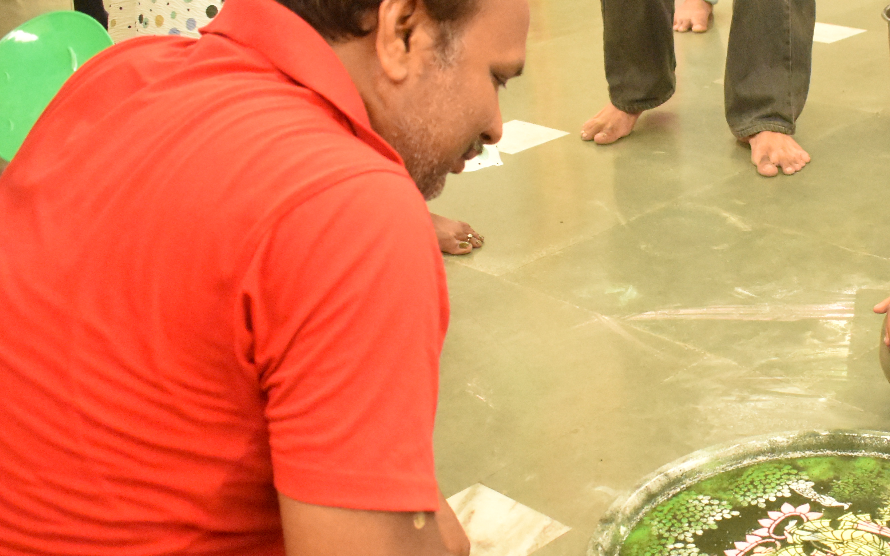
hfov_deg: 31.9
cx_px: 745
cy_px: 313
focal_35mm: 62
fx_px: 1504
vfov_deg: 20.9
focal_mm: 18
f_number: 3.5
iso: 6400
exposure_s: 1/100
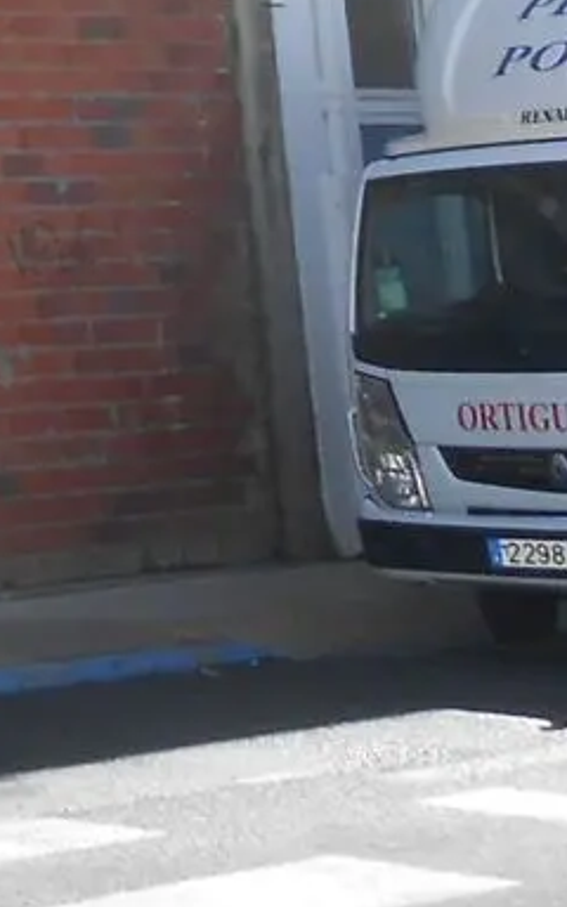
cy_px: -317
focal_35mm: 139
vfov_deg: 14.3
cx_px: -1413
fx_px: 3437
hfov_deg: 7.6
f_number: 3.8
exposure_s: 1/400
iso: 80
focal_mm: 5.3
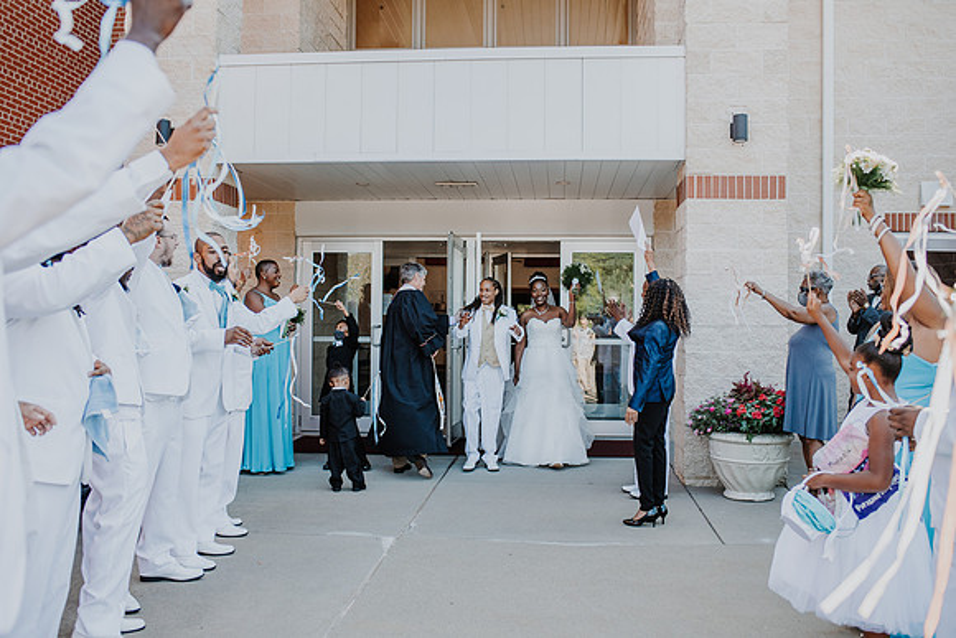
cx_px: 478
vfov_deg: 37.9
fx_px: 930
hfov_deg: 54.4
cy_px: 319
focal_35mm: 35
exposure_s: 1/1250
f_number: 3.2
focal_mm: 35
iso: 500
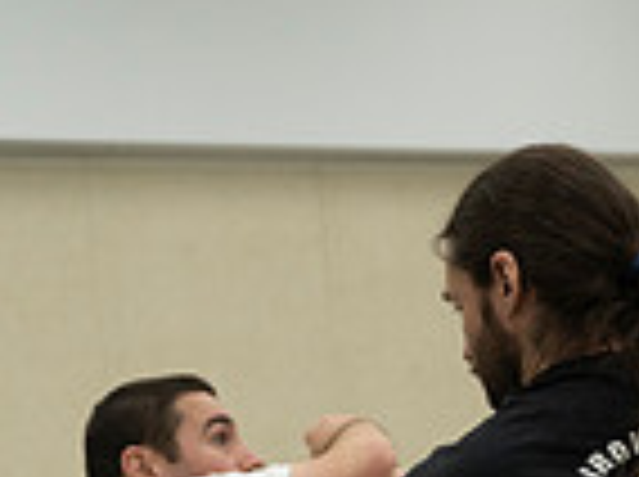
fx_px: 2193
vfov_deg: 11.4
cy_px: 914
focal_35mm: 119
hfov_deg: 16.6
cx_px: 308
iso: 2200
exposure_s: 1/400
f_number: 4
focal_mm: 39
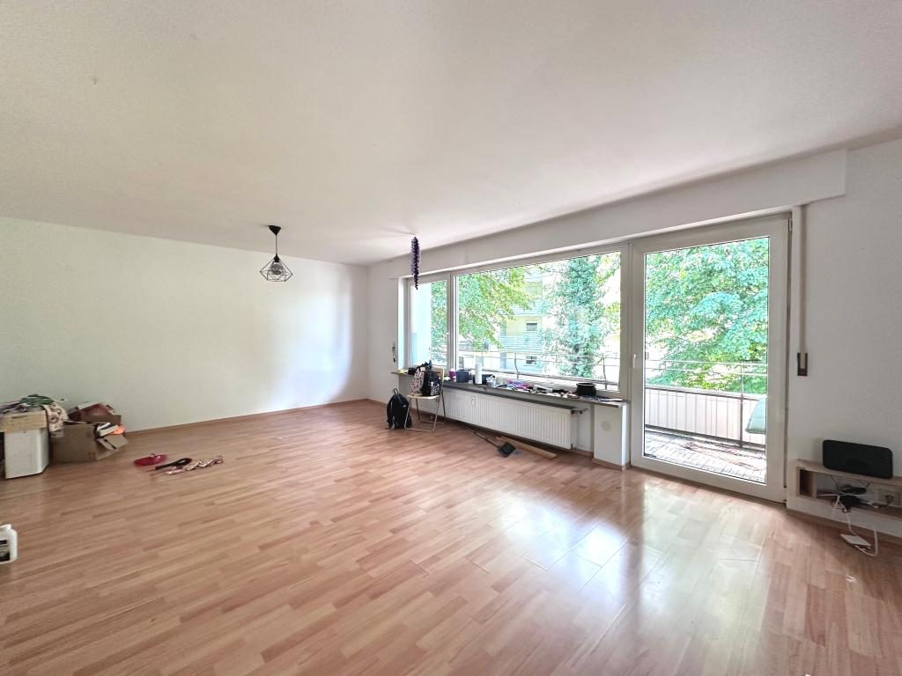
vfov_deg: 85.7
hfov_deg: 102.1
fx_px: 365
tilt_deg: -0.4
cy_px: 338
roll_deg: -0.1
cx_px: 451
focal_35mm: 14
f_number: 2.2
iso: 320
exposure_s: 1/88
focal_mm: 2.22
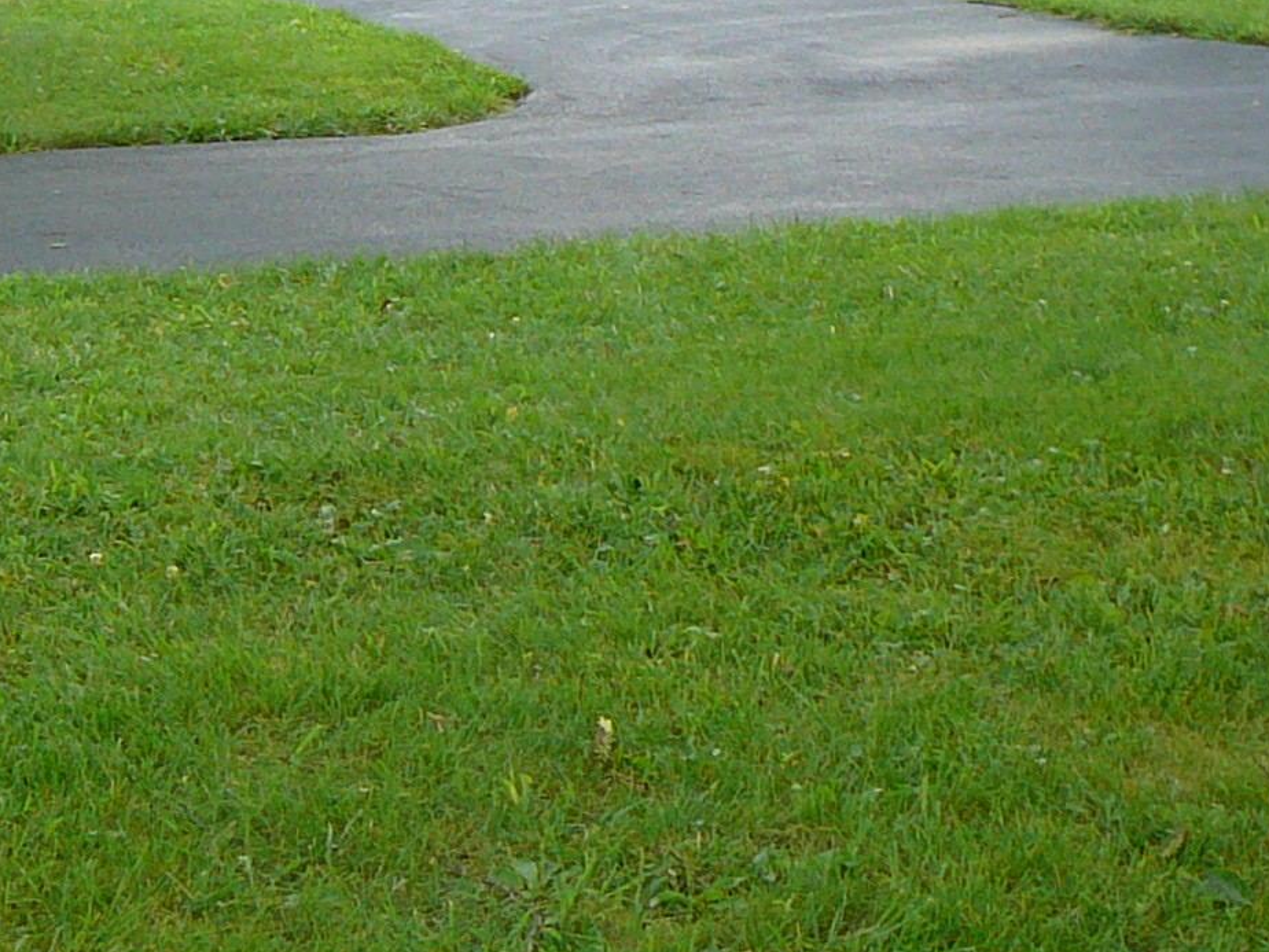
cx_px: -11
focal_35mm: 97
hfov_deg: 19.6
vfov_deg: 15.0
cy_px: 41
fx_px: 3556
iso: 80
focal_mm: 5.2
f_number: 2.8
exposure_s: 1/100
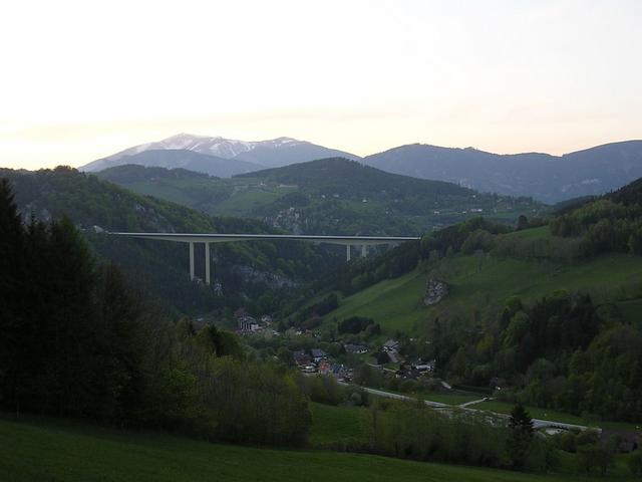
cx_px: 321
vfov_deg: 31.5
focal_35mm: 46
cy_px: 241
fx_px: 853
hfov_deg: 41.2
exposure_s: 1/52.4
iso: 100
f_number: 3
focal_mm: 7.1
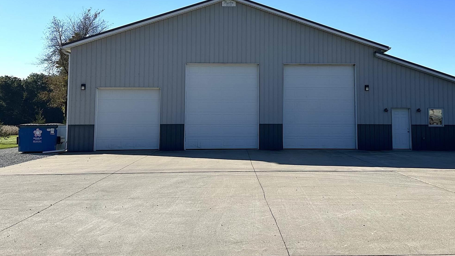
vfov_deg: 28.7
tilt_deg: +5.7
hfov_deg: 49.2
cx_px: 259
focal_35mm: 41
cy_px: 75
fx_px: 495
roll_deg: -0.4
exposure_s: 1/5000
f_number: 1.78
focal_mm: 6.86
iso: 80
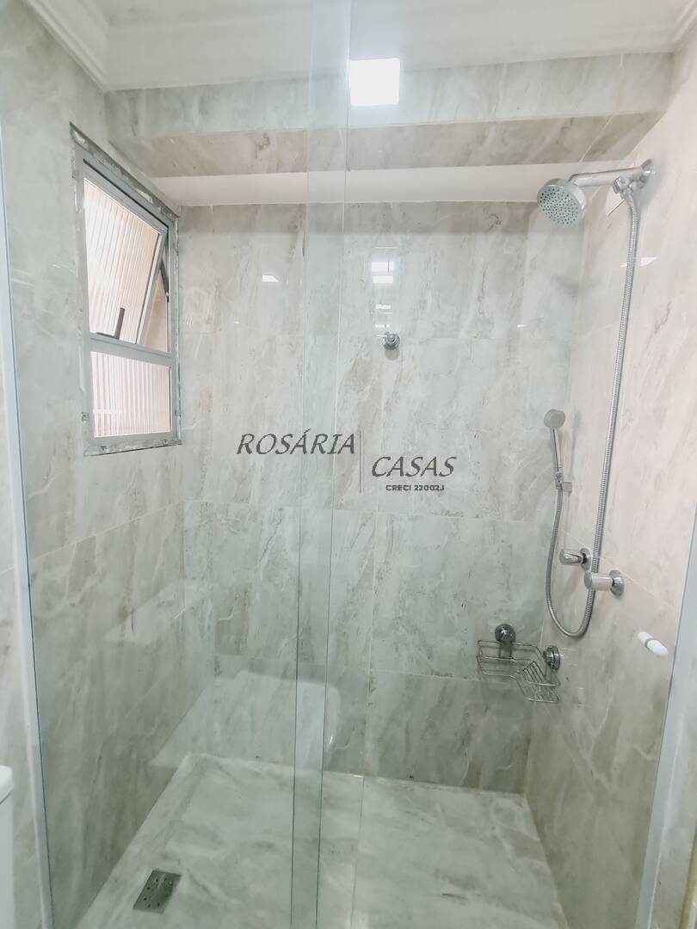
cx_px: 348
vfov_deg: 106.2
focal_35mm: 13
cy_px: 464
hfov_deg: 89.9
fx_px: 349
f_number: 2.2
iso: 320
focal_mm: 2.2
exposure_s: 1/60
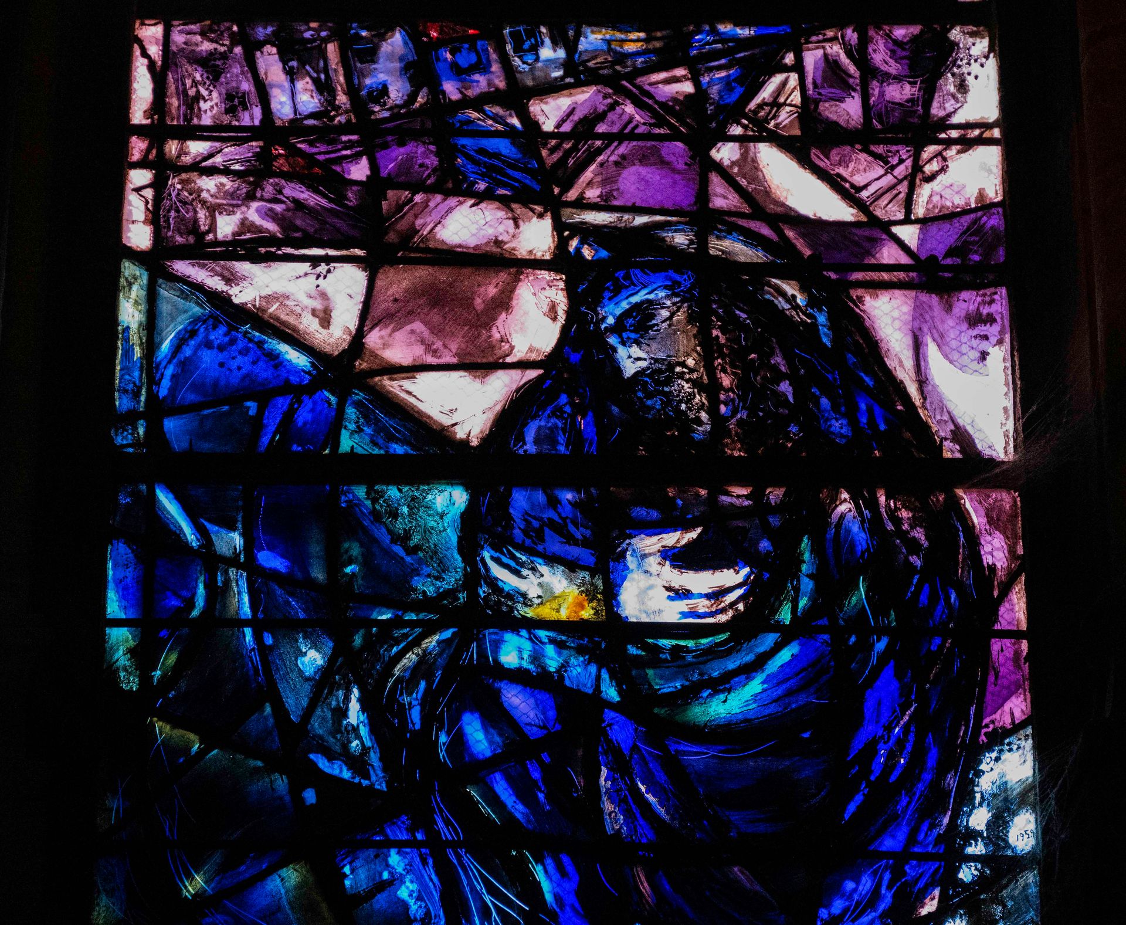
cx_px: 611
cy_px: 455
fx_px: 6454
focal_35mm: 192
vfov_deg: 8.2
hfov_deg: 10.0
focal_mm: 165
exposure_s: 1/800
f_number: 6.3
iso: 20000
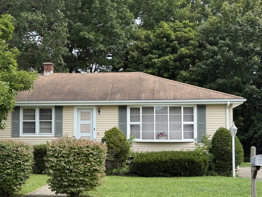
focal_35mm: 69
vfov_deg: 21.3
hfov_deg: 27.9
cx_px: 75
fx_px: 522
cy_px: 123
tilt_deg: +1.9
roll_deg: -0.3
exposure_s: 1/2865
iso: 100
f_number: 1.78
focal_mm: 6.76
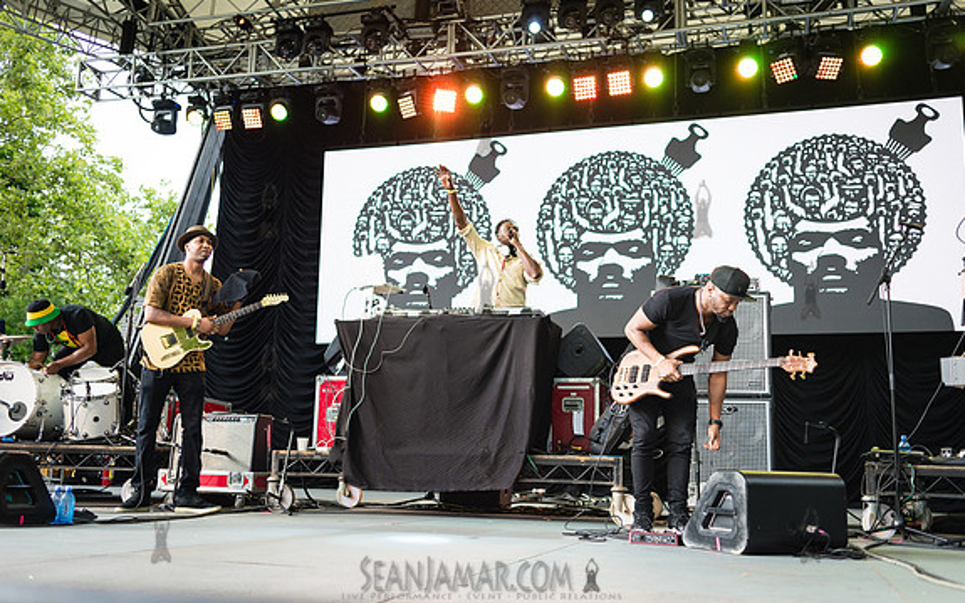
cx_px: 485
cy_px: 290
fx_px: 947
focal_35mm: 36
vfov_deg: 35.3
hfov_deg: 54.0
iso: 1250
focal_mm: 35
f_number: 2.8
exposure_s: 1/1600
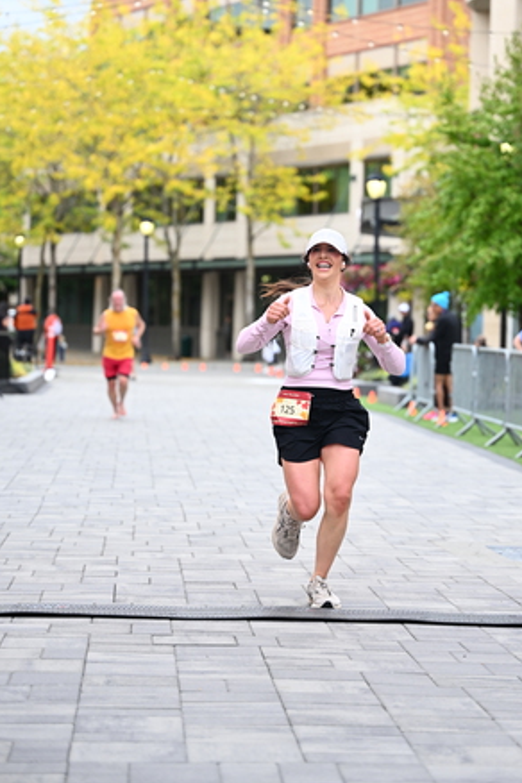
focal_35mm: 113
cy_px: 295
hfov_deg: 12.1
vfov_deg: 18.1
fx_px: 2458
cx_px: 323
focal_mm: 90
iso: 640
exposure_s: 1/2000
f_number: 2.8
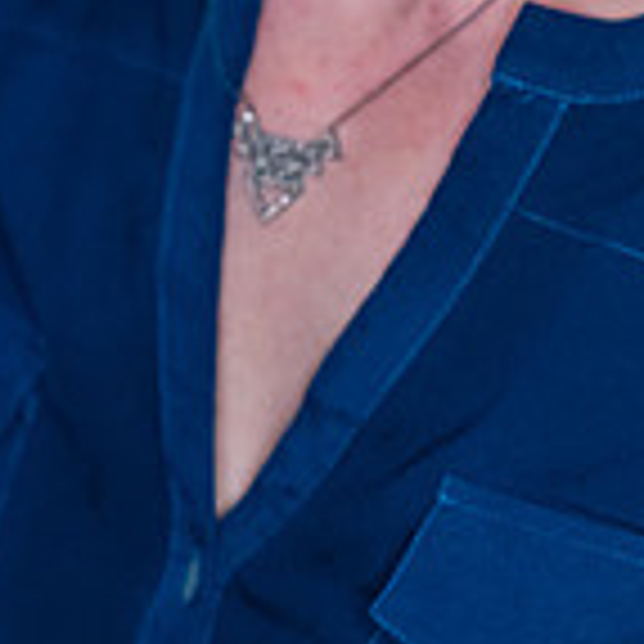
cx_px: 396
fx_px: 4799
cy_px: -360
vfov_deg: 7.5
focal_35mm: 228
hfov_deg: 7.7
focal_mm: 85
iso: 2000
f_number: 3.5
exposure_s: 1/400
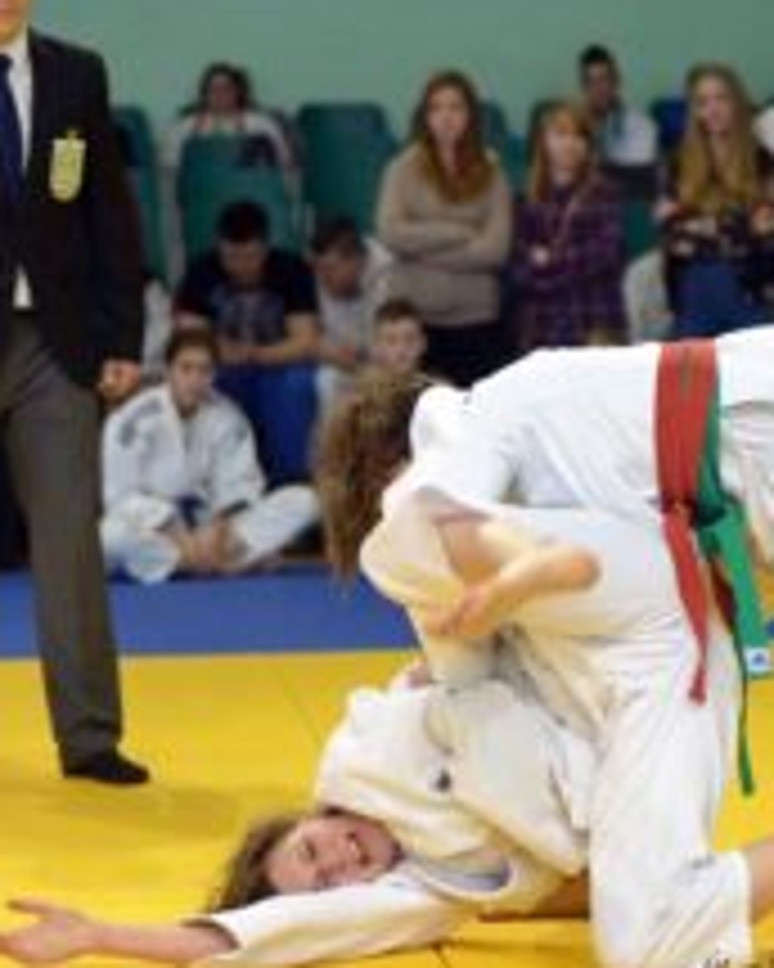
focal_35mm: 131
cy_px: 439
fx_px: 3751
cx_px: 536
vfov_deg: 14.7
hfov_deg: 11.8
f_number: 2.2
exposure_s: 1/500
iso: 500
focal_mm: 50
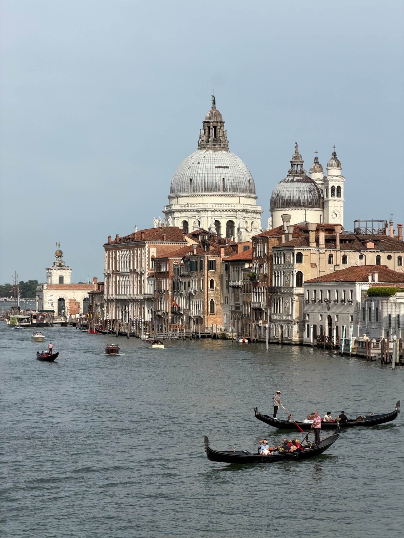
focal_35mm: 100
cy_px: 269
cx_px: 202
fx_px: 1556
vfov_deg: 19.6
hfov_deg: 14.8
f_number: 2.8
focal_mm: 16.89
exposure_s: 1/644
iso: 20
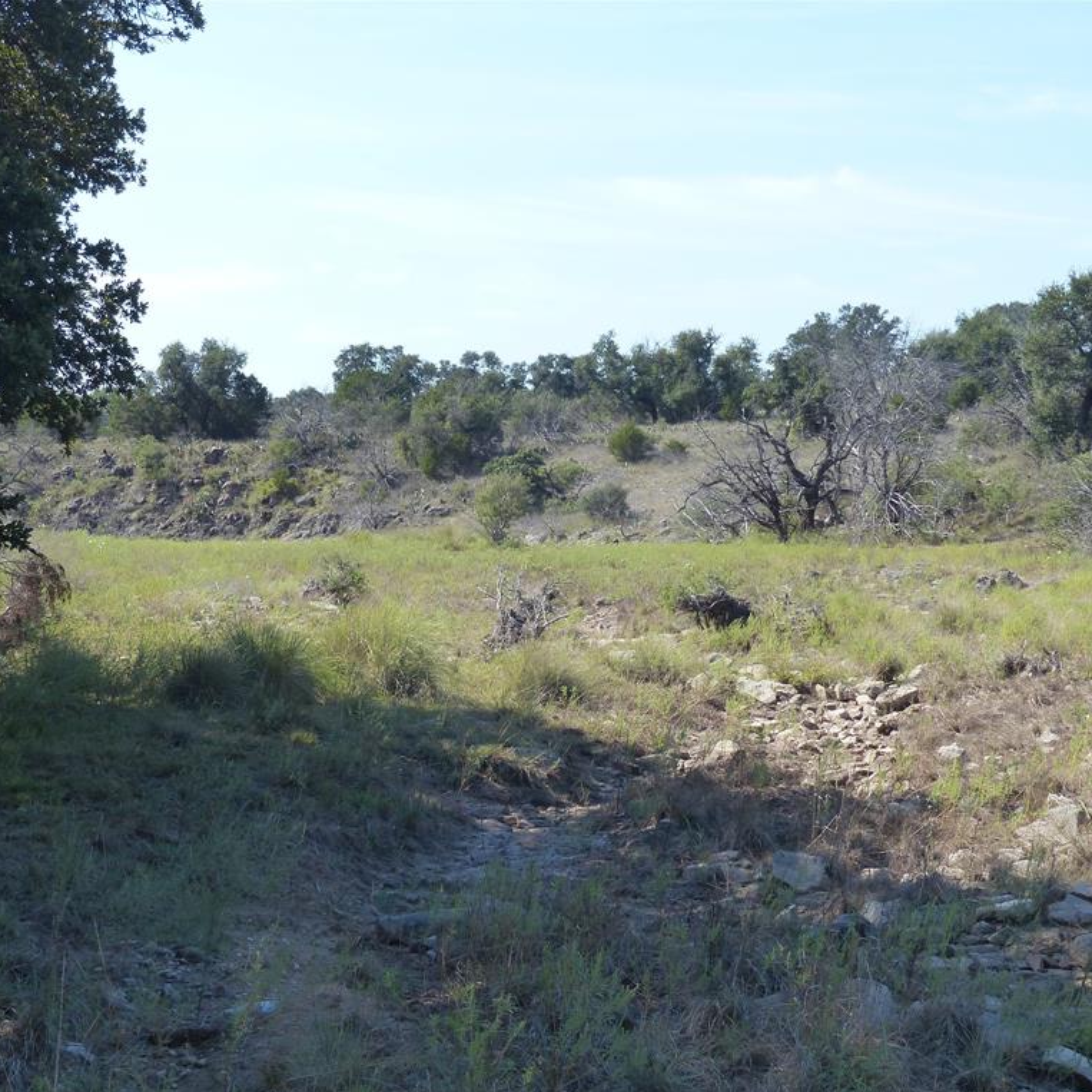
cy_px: 548
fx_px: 2498
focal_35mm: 70
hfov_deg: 24.6
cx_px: 429
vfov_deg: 24.7
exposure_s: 1/640
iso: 160
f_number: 4
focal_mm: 10.5
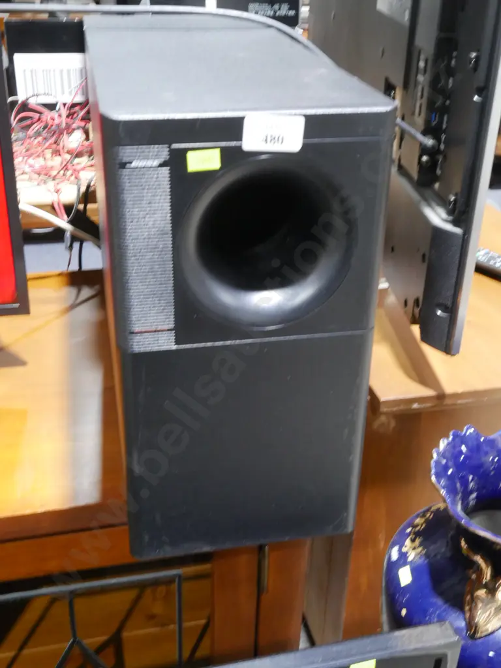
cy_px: 334
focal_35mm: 40
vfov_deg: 46.8
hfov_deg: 36.0
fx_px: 772
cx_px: 250
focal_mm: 20
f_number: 9
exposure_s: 1/20
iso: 3200
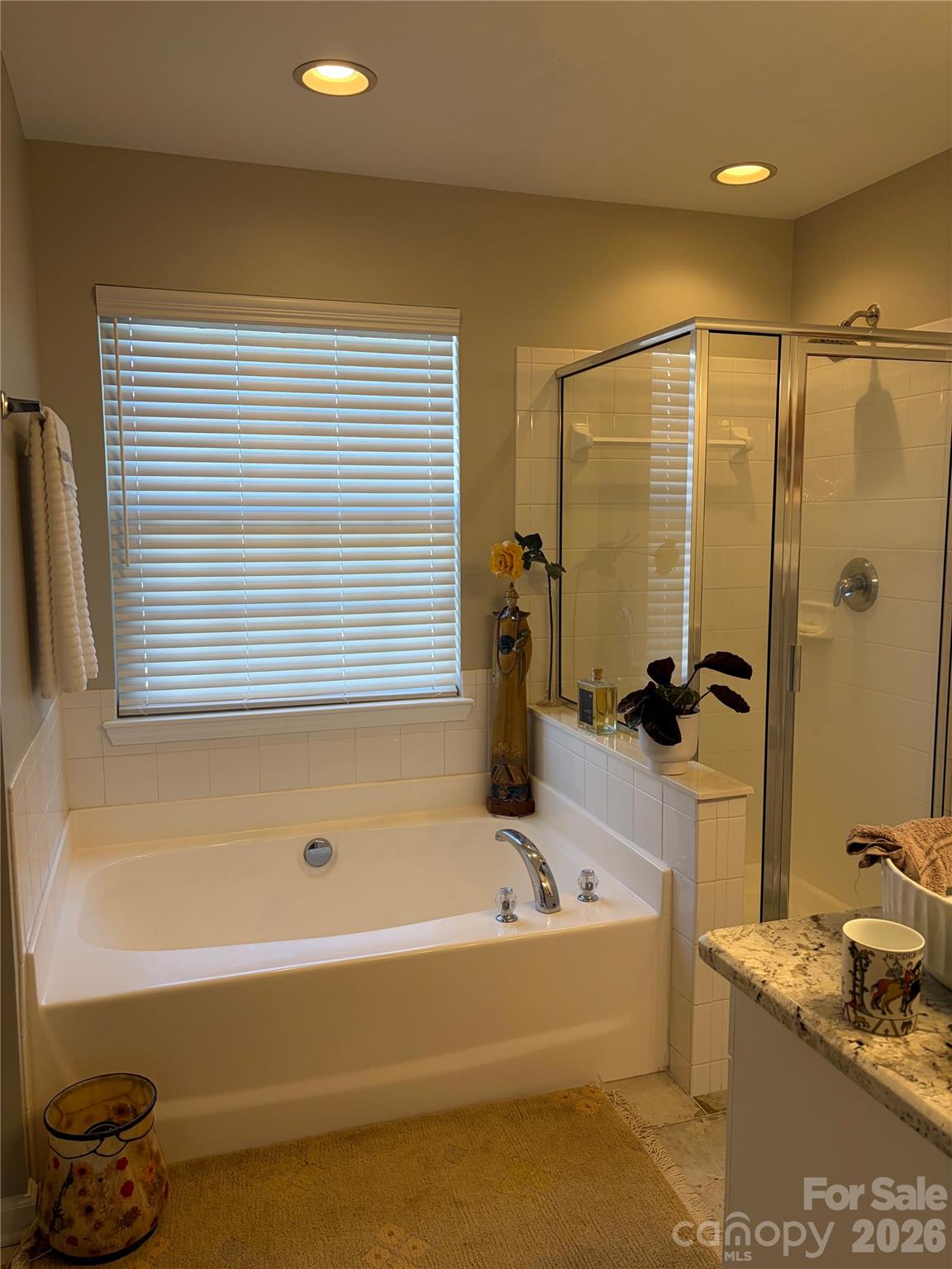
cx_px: 476
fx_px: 953
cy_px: 634
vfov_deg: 67.3
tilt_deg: -6.0
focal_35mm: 26
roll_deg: +0.4
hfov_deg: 53.1
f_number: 1.6
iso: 50
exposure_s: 1/120
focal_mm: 5.96
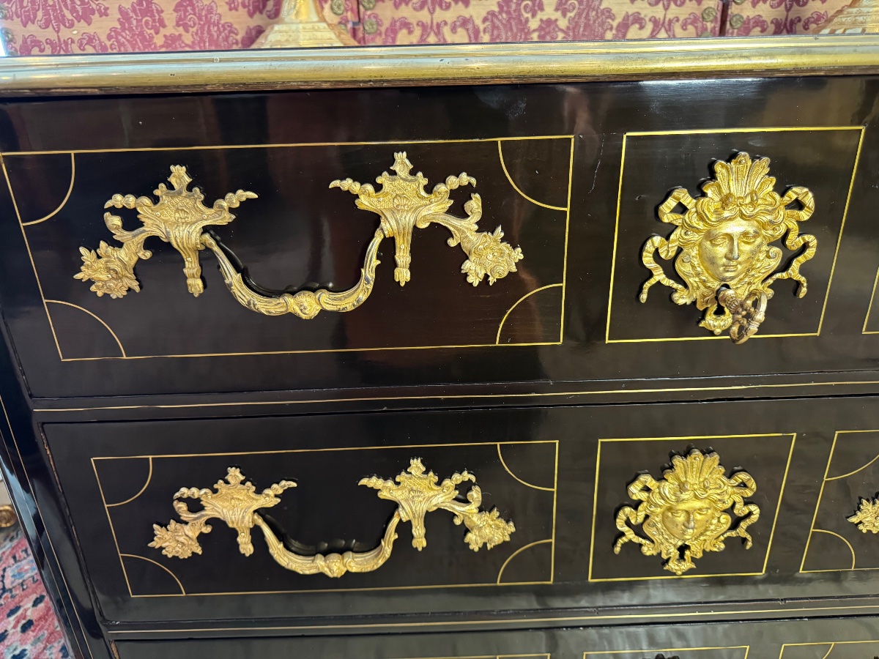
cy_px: 330
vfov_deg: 56.8
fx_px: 609
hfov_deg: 71.6
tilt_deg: -22.9
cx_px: 440
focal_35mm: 24
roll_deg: +2.3
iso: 640
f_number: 1.78
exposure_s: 1/50
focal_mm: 6.76
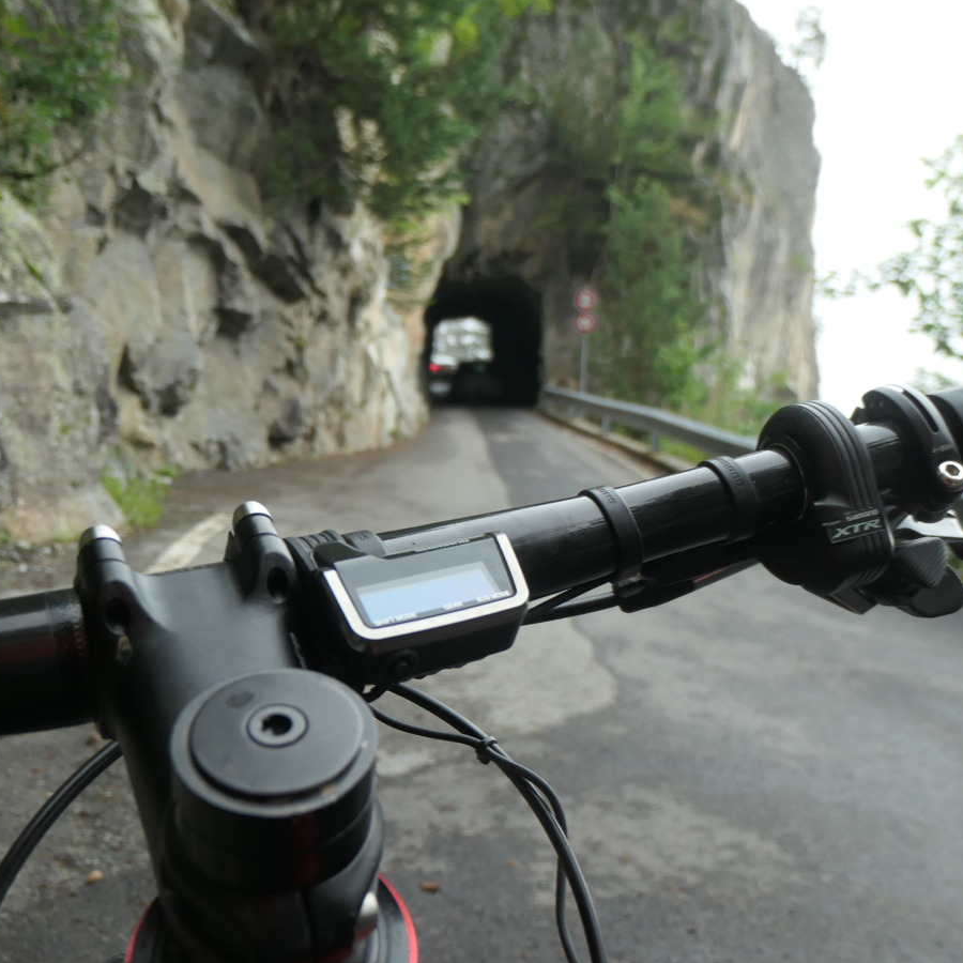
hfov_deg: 48.5
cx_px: 479
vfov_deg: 48.5
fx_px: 1070
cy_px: 482
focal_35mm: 34
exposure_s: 1/125
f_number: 3.3
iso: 200
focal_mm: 8.8
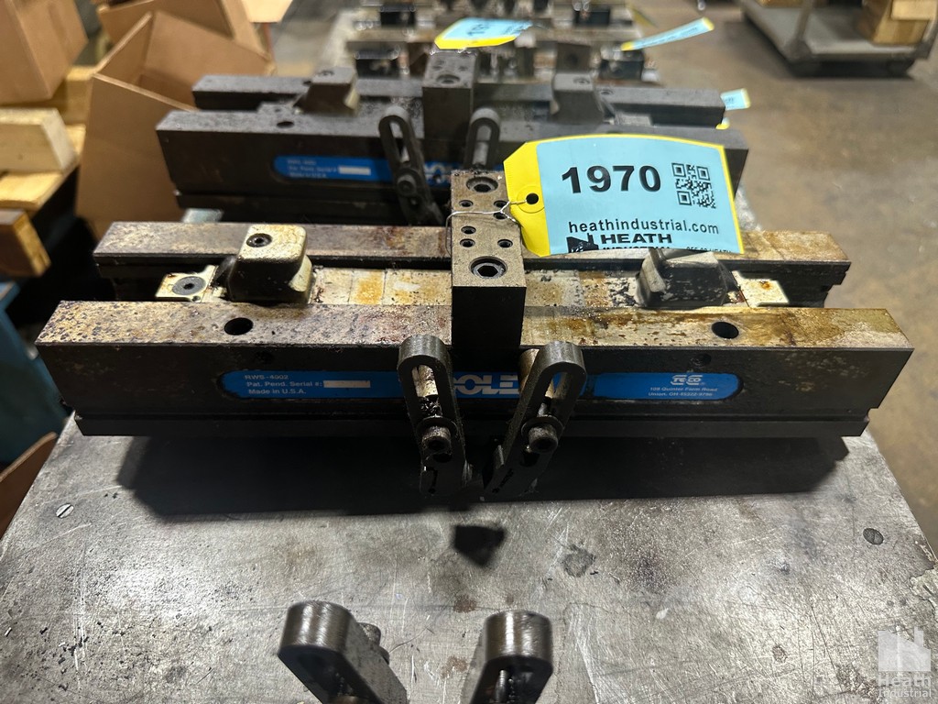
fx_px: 650
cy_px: 352
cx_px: 469
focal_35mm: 24
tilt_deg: -43.4
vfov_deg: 56.8
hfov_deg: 71.6
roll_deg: -0.1
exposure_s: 1/60
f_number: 1.78
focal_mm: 6.86
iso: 250
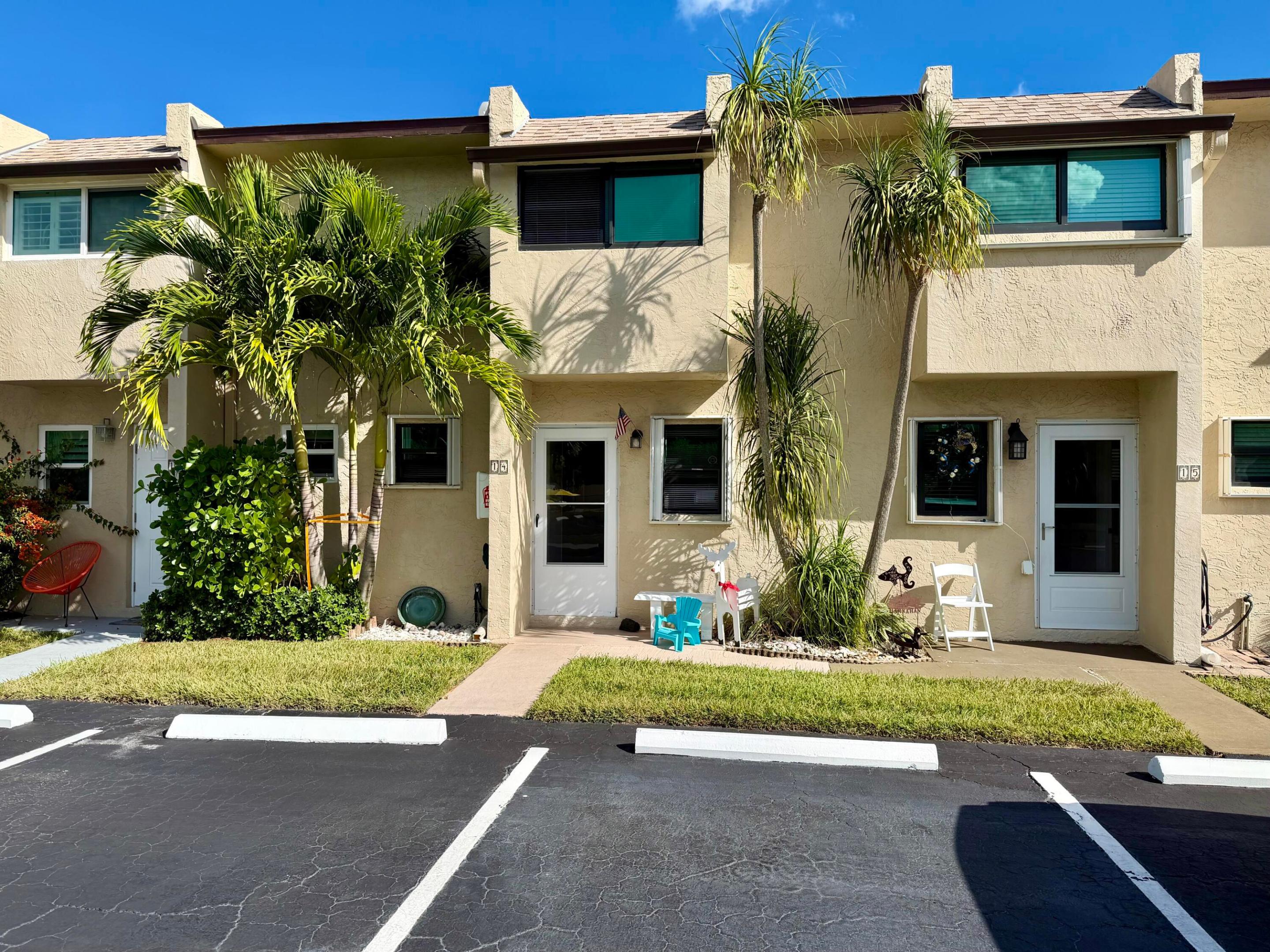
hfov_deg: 71.6
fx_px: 881
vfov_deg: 56.8
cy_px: 476
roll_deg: +0.5
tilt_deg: +0.7
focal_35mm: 24
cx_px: 635
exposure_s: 1/4673
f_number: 1.78
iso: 80
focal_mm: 6.76
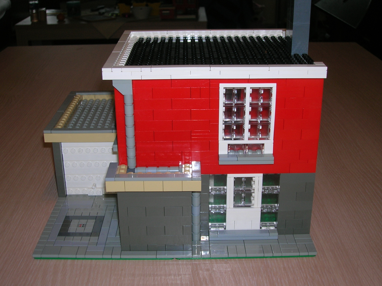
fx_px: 507
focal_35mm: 46
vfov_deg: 31.5
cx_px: 191
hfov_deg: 41.3
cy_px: 143
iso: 50
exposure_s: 1/60.1
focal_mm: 7.7
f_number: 3.2
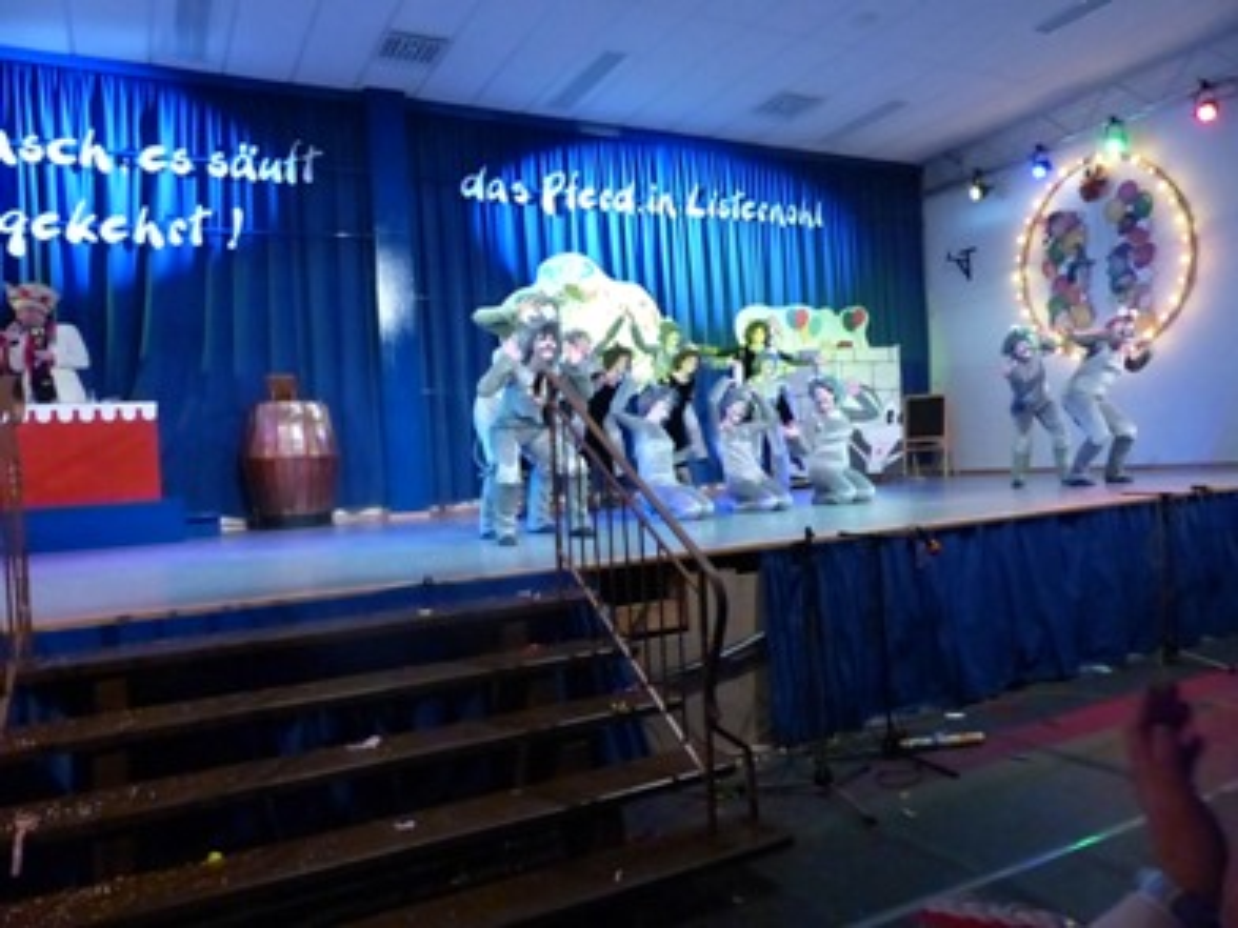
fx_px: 894
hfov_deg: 69.4
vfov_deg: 54.9
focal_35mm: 25
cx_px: 619
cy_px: 464
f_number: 3.2
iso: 1600
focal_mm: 4.5
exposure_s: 1/125
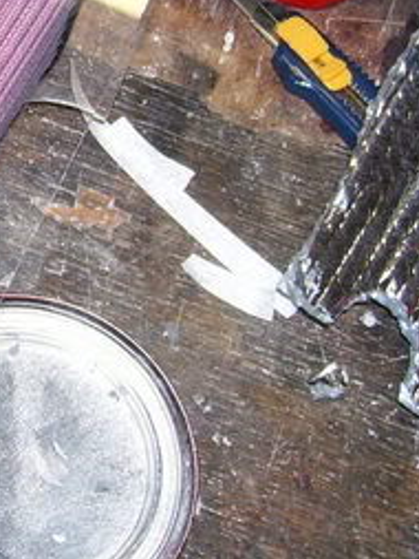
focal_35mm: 86
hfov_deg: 15.6
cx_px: -238
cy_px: 84
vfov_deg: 22.3
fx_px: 1387
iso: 80
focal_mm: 5.6
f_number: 2.7
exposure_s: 1/60
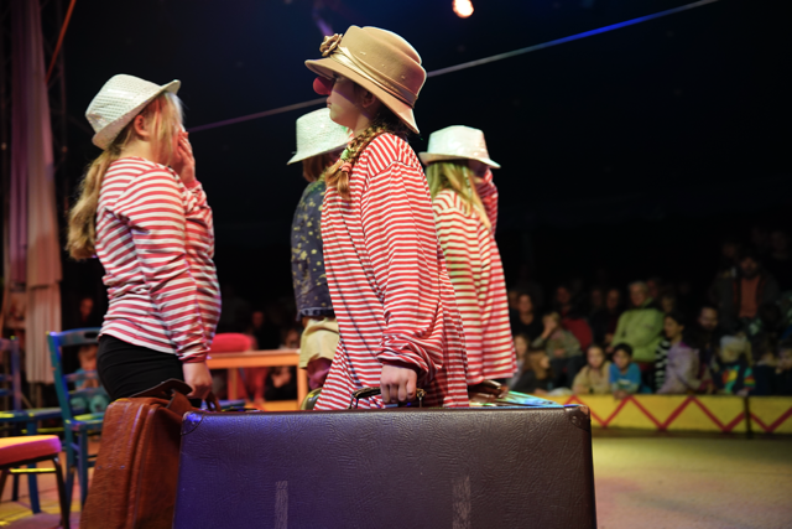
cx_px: 396
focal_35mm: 42
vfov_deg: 31.9
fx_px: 924
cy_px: 264
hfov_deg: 46.4
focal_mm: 42
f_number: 2.8
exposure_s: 1/160
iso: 2000
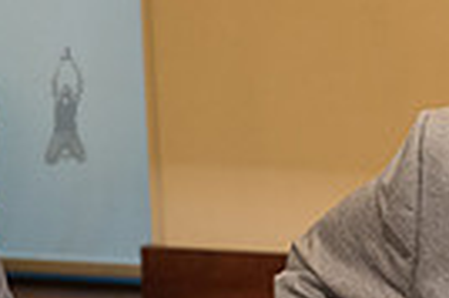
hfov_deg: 8.2
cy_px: 266
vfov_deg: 5.5
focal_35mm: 251
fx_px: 3127
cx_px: 496
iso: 2500
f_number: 4
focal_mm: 58
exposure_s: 1/125
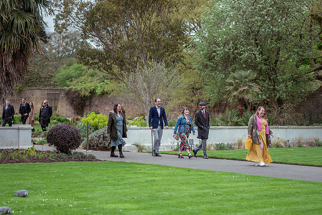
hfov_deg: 20.8
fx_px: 878
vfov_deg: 14.0
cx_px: 170
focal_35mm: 98
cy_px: 121
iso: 200
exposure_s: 1/3200
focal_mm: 85
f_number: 1.8
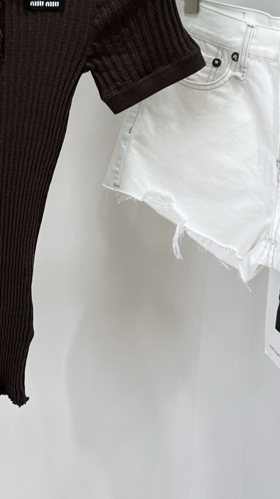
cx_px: -22
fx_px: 753
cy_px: 128
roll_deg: -1.5
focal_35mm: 57
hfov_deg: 20.2
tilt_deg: -9.0
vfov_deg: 35.8
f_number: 1.78
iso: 64
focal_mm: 6.86
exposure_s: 1/228
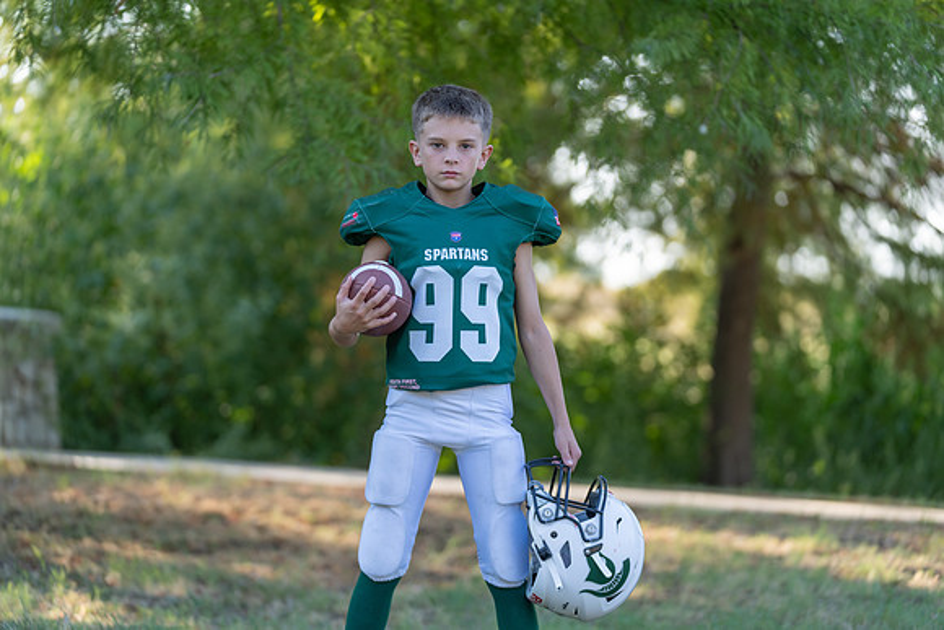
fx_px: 3121
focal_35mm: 119
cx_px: 472
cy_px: 315
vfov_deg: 11.5
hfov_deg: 17.2
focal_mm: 119
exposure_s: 1/320
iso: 125
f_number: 2.8
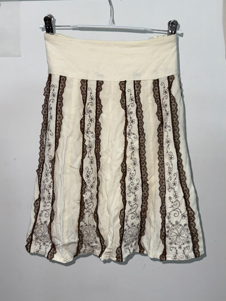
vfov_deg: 71.6
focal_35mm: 24
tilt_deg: -4.8
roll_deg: -1.3
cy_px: 150
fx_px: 209
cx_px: 113
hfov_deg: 56.8
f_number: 1.78
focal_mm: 6.76
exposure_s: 1/121
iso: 64
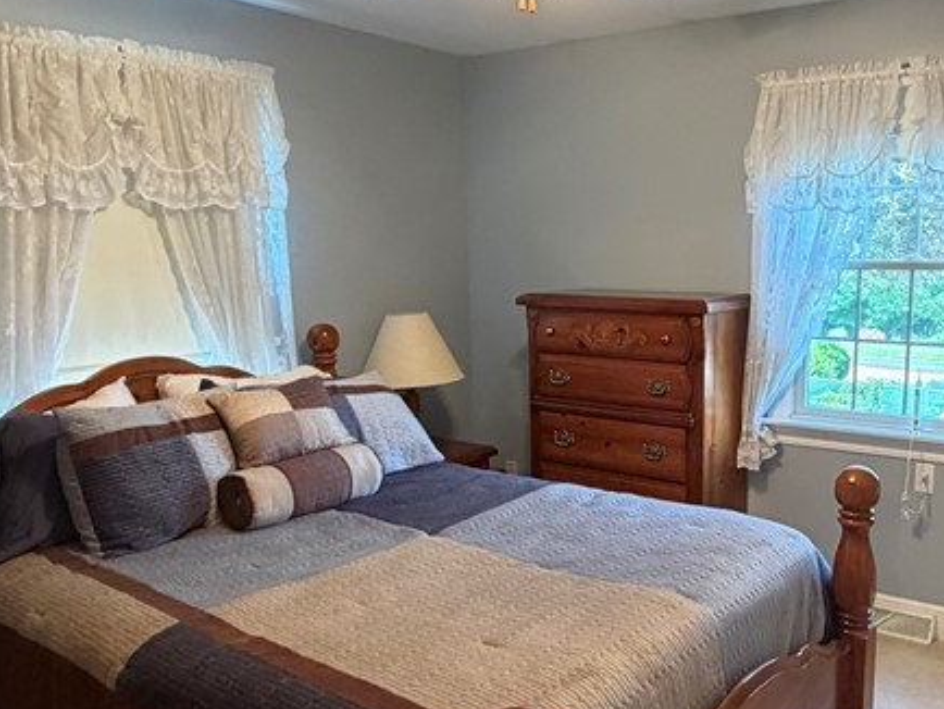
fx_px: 900
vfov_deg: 42.9
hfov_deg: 54.5
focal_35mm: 33
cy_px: 385
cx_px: 607
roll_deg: +0.9
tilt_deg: -8.6
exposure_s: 1/60
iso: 320
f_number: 2.2
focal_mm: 2.22
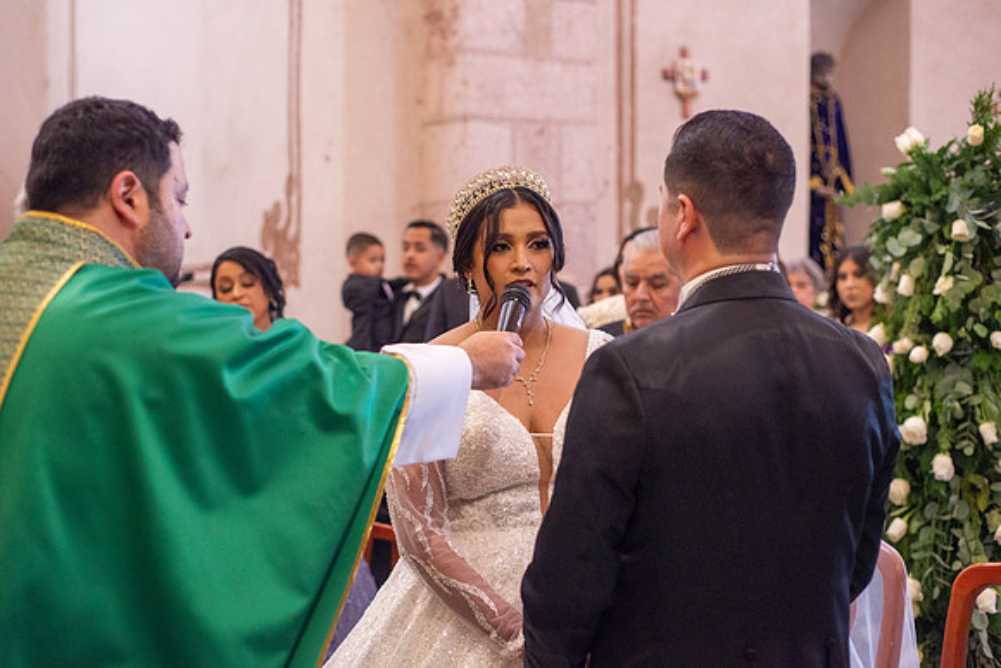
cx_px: 500
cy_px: 334
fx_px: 1391
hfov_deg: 39.6
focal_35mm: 50
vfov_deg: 27.0
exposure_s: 1/125
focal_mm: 50
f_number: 2.8
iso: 2500
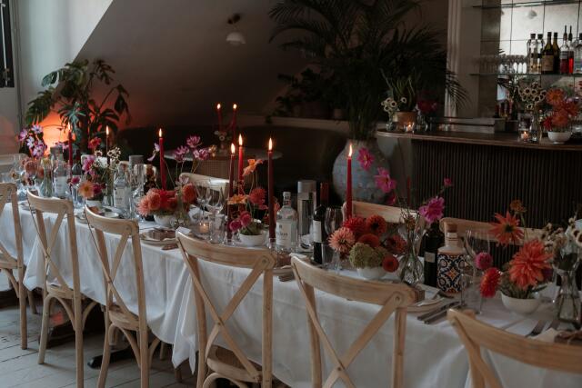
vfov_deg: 29.9
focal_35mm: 45
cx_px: 291
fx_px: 728
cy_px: 194
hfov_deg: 43.6
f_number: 4.2
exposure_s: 1/200
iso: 1250
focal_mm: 45
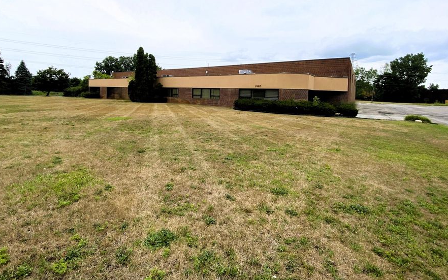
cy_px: 97
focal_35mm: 16
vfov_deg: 69.5
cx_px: 205
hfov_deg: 97.6
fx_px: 195
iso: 20
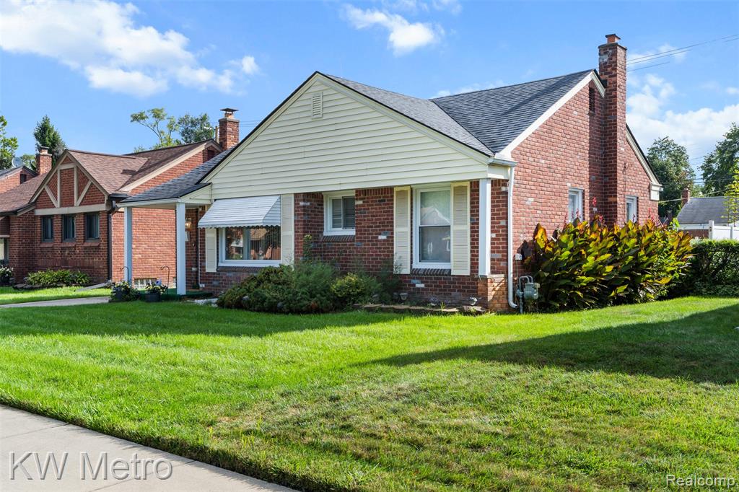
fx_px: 718
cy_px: 246
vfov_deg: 37.8
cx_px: 370
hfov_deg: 54.4
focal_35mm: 35
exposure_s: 1/40
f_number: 8
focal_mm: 35
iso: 100
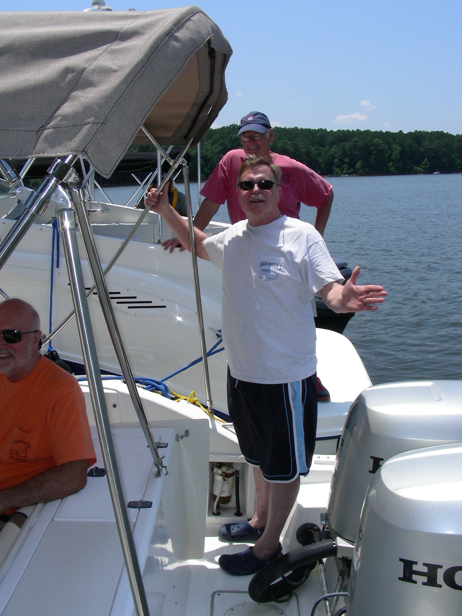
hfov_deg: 37.7
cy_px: 308
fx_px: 676
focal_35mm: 38
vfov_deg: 49.0
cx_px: 231
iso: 50
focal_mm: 6.3
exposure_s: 1/401
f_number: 13.6
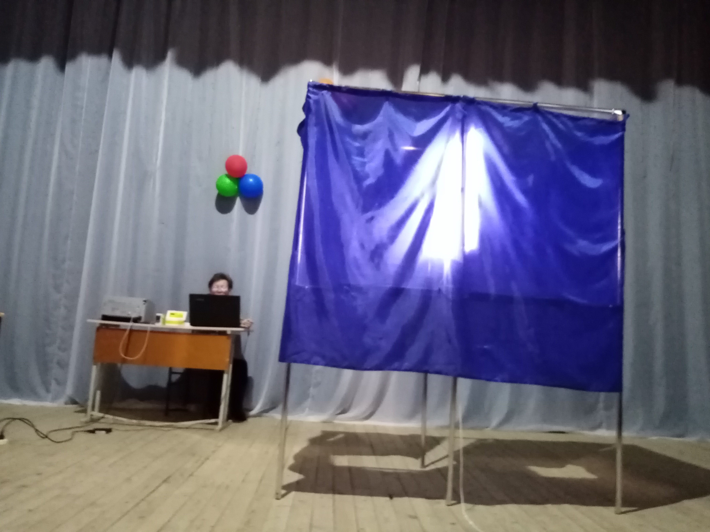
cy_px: 266
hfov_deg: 67.3
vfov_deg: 53.1
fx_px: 533
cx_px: 355
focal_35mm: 26
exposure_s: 1/20
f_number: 1.8
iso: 1104
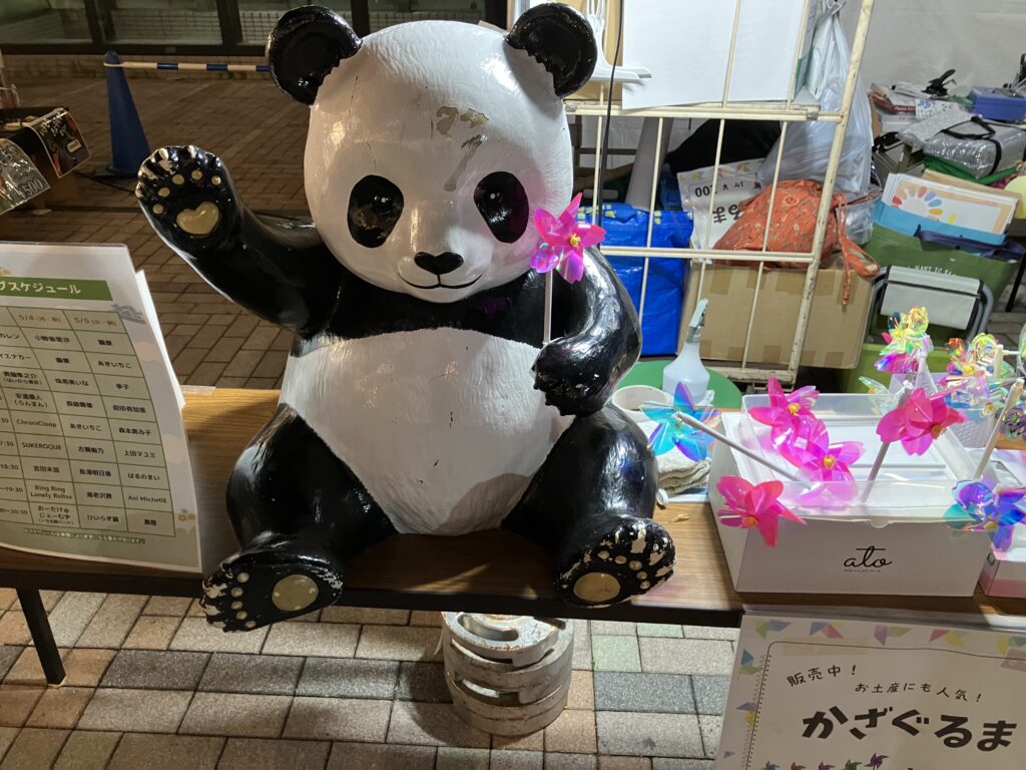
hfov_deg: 63.4
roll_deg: -0.2
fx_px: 830
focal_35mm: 28
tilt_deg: -27.8
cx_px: 513
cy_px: 385
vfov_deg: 49.7
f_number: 1.8
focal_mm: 3.99
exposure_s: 1/50
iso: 160
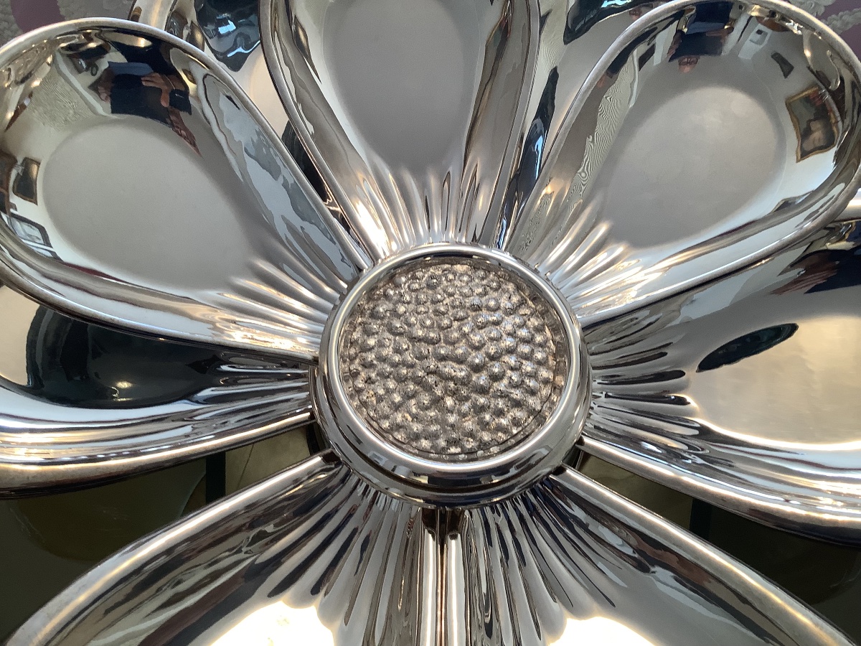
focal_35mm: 31
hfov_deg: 58.4
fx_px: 771
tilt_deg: -64.6
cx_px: 430
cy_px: 323
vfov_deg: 45.4
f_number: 2.4
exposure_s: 1/50
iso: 64
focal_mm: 3.3
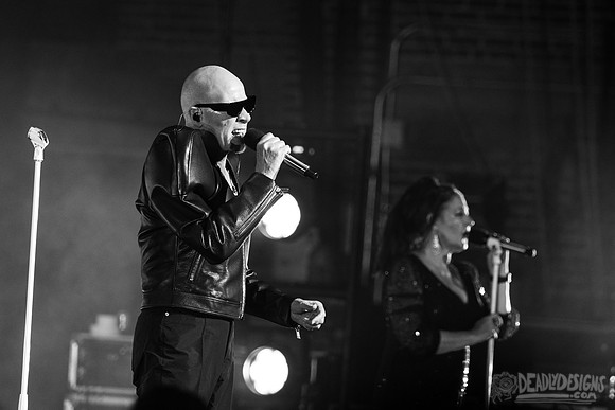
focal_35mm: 373
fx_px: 6382
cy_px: 163
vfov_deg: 3.7
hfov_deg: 5.5
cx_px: 330
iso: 4000
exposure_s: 1/200
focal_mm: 310
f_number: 5.6
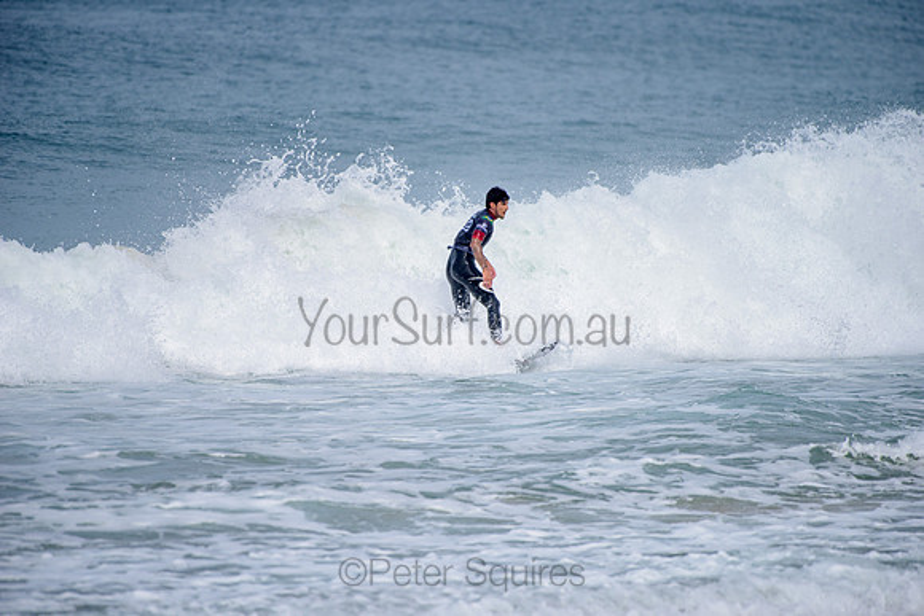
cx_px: 462
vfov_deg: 2.8
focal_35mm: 500
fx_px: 12836
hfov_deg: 4.1
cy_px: 308
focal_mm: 500
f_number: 5.6
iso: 250
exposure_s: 1/2000
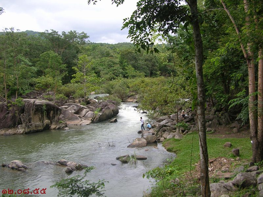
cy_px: 98
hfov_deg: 52.7
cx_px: 132
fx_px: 266
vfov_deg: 40.7
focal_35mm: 35
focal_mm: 5.8
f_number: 2.8
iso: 50
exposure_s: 1/338
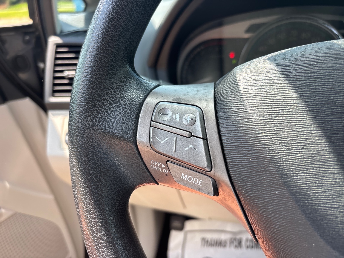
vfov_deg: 53.1
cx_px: 172
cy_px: 129
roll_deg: +3.5
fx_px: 258
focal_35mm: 26
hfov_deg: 67.3
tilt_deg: -23.9
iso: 50
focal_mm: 5.96
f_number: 1.6
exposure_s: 1/281
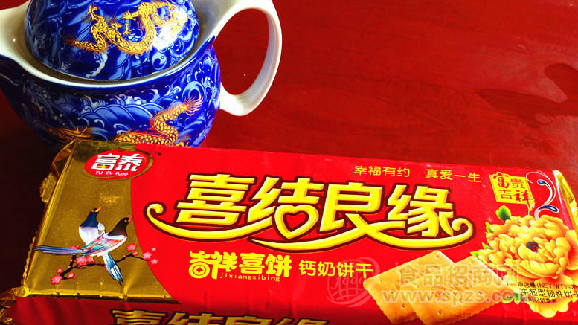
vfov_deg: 31.8
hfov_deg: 54.0
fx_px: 567
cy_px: 212
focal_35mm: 37
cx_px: 289
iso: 50
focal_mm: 4.12
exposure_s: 1/60
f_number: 2.4
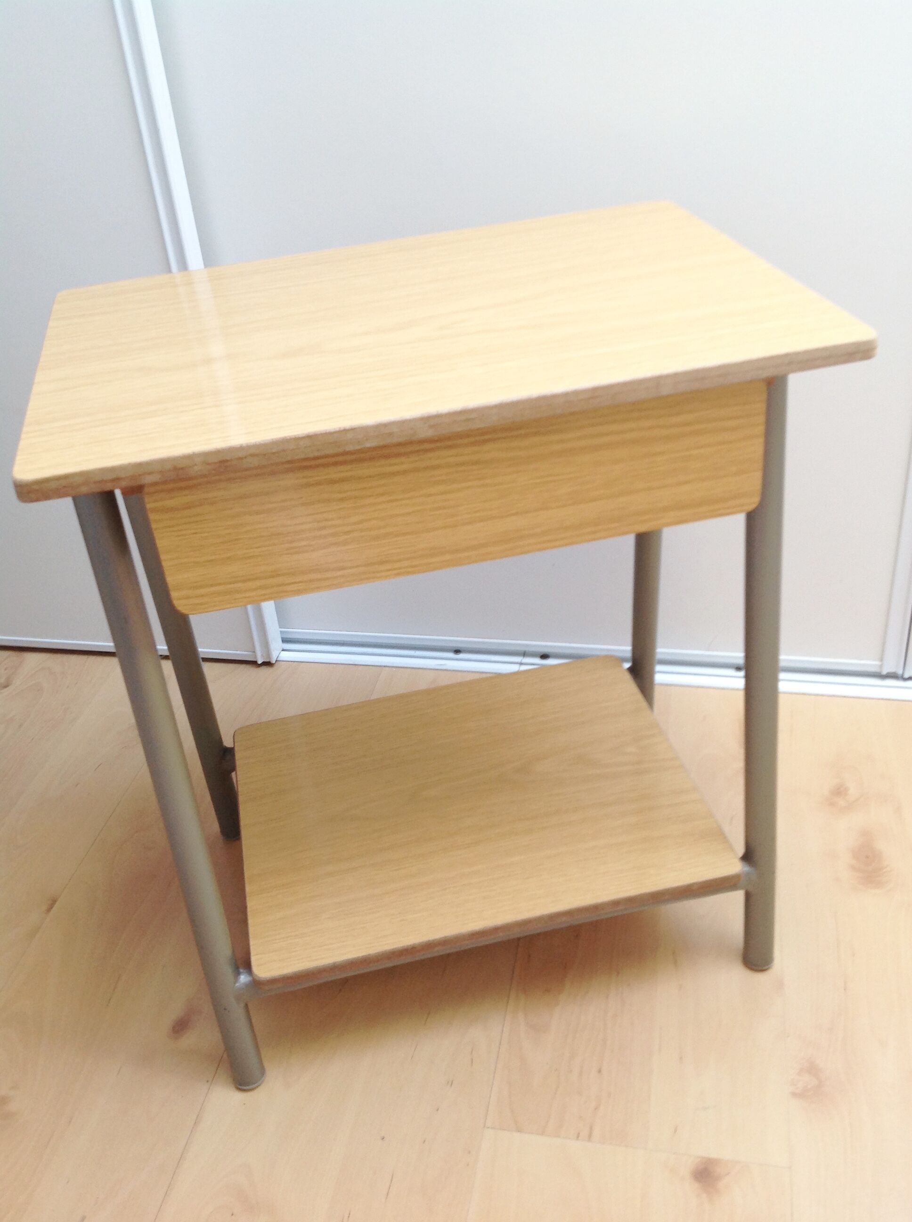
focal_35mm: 35
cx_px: 456
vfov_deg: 52.7
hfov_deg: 40.6
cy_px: 611
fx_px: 1233
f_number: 2.4
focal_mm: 4.28
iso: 50
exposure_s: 1/20
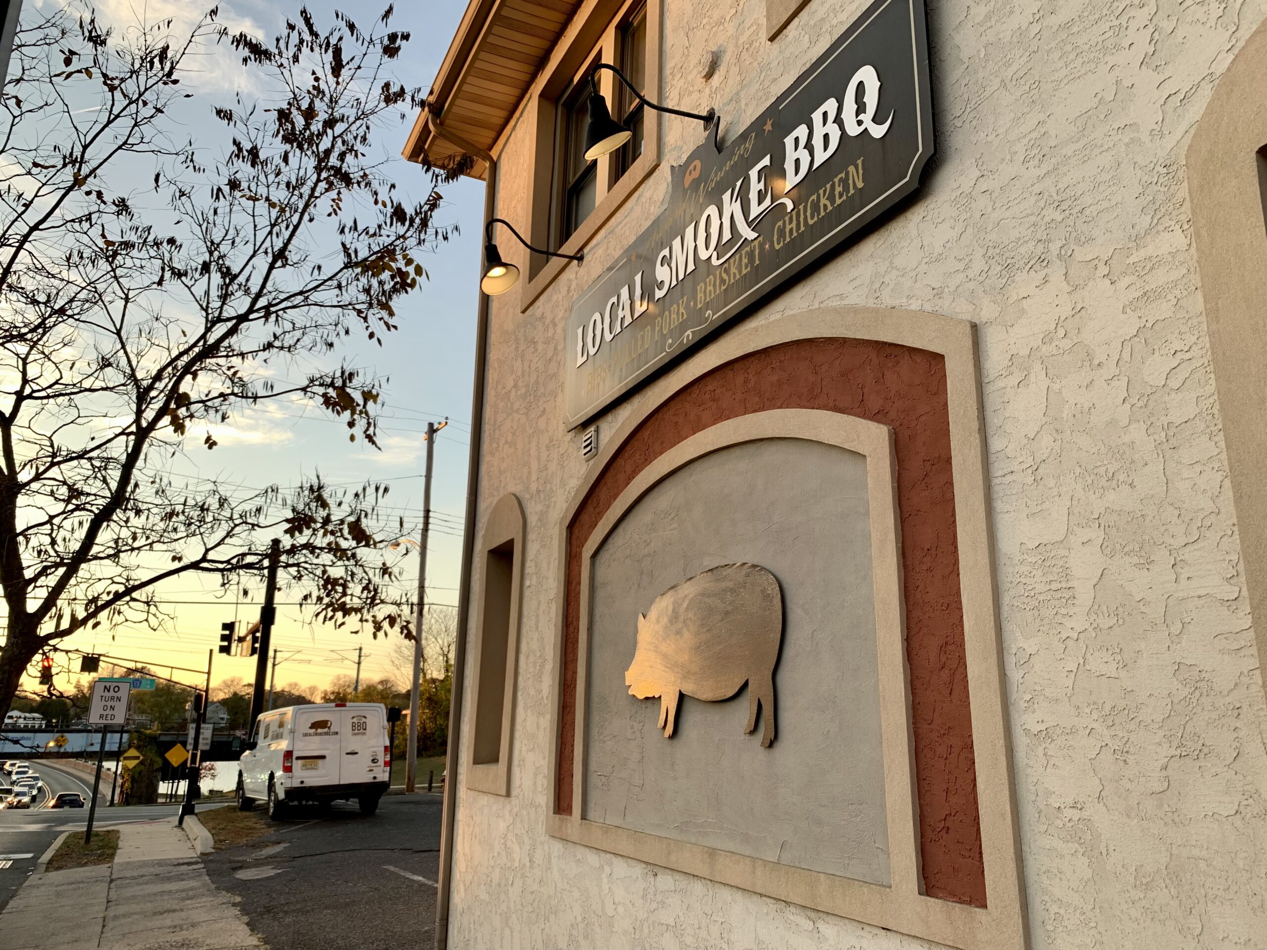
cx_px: 634
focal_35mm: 26
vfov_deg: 53.1
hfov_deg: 67.3
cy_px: 475
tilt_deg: +14.7
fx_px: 952
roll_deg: -1.2
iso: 25
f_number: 1.8
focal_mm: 4.25
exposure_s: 1/122
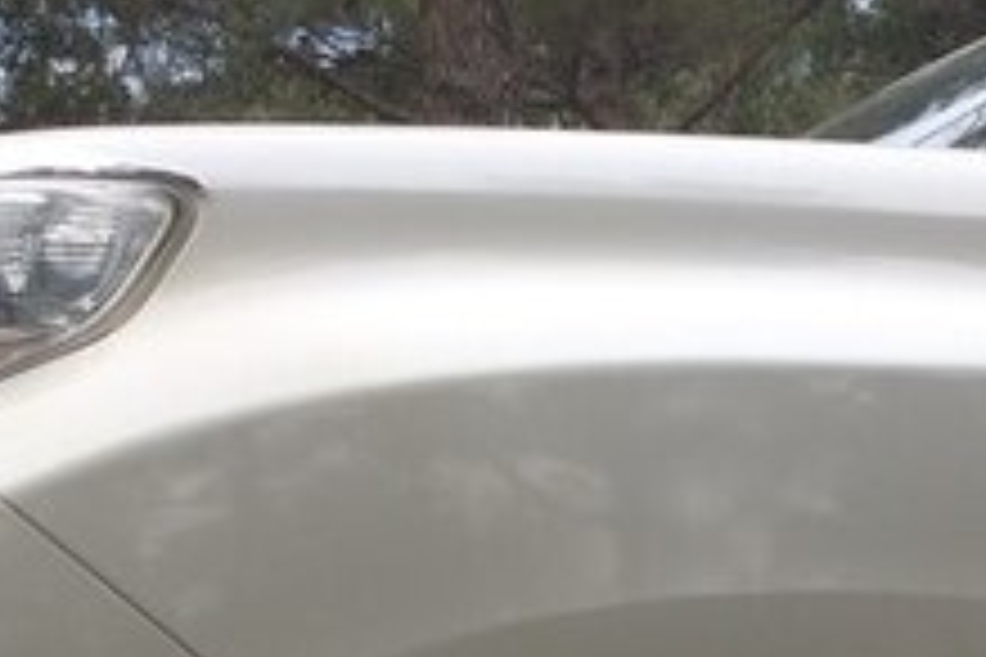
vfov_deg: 13.8
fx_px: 2492
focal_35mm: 91
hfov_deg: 22.4
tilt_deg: -4.3
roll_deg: -1.4
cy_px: 1069
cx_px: 567
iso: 32
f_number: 2.2
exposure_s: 1/720
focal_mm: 4.15
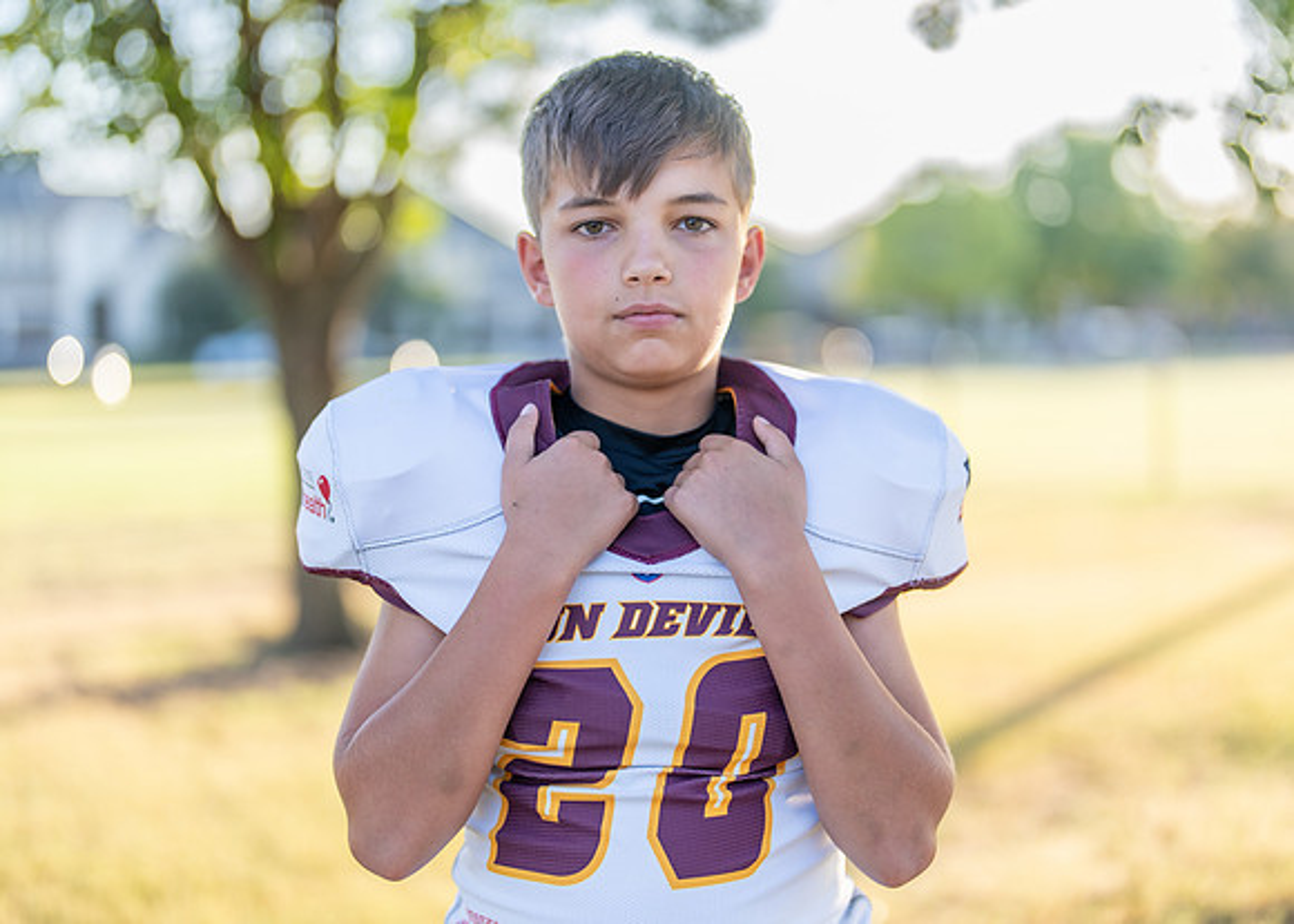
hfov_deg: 36.1
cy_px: 461
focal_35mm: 54
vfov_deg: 26.2
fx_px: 1986
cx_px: 682
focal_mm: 50
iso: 100
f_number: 1.2
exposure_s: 1/1250
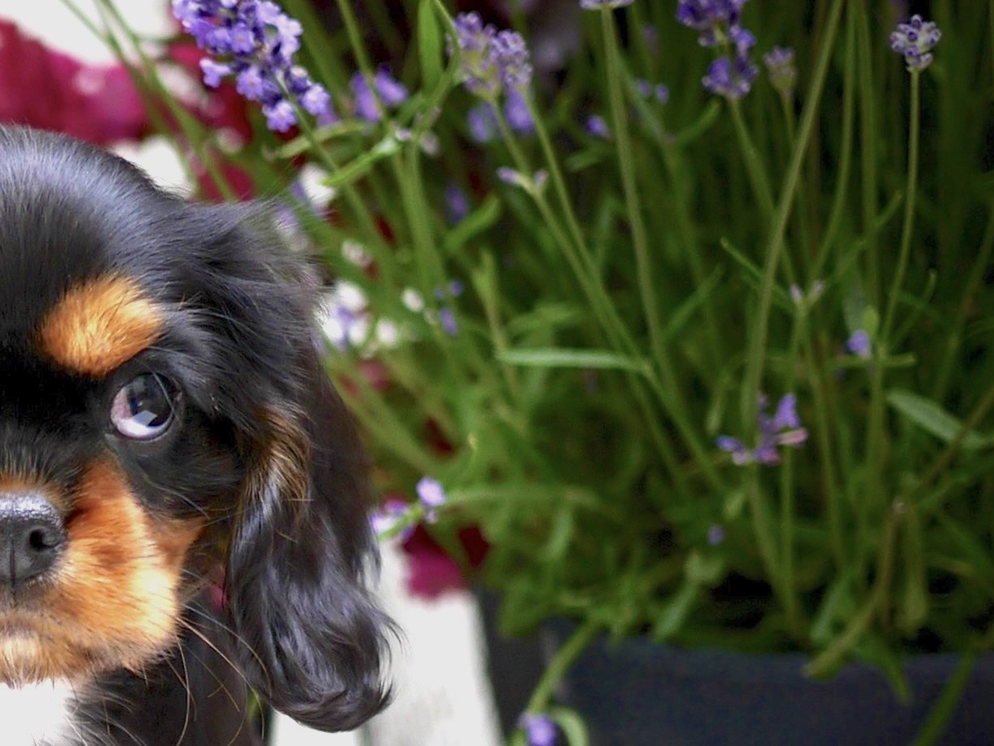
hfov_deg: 14.4
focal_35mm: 131
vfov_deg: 11.2
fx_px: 3762
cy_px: 837
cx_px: -326
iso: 160
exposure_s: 1/800
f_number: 1.7
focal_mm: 20
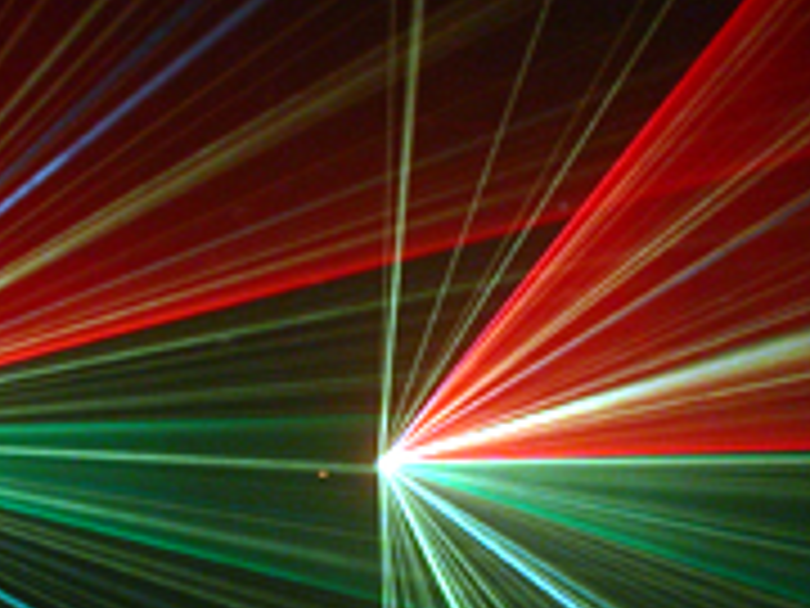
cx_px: 358
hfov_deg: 23.0
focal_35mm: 85
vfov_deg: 17.2
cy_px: 518
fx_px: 1989
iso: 200
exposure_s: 1/4
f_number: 2.8
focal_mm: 7.8
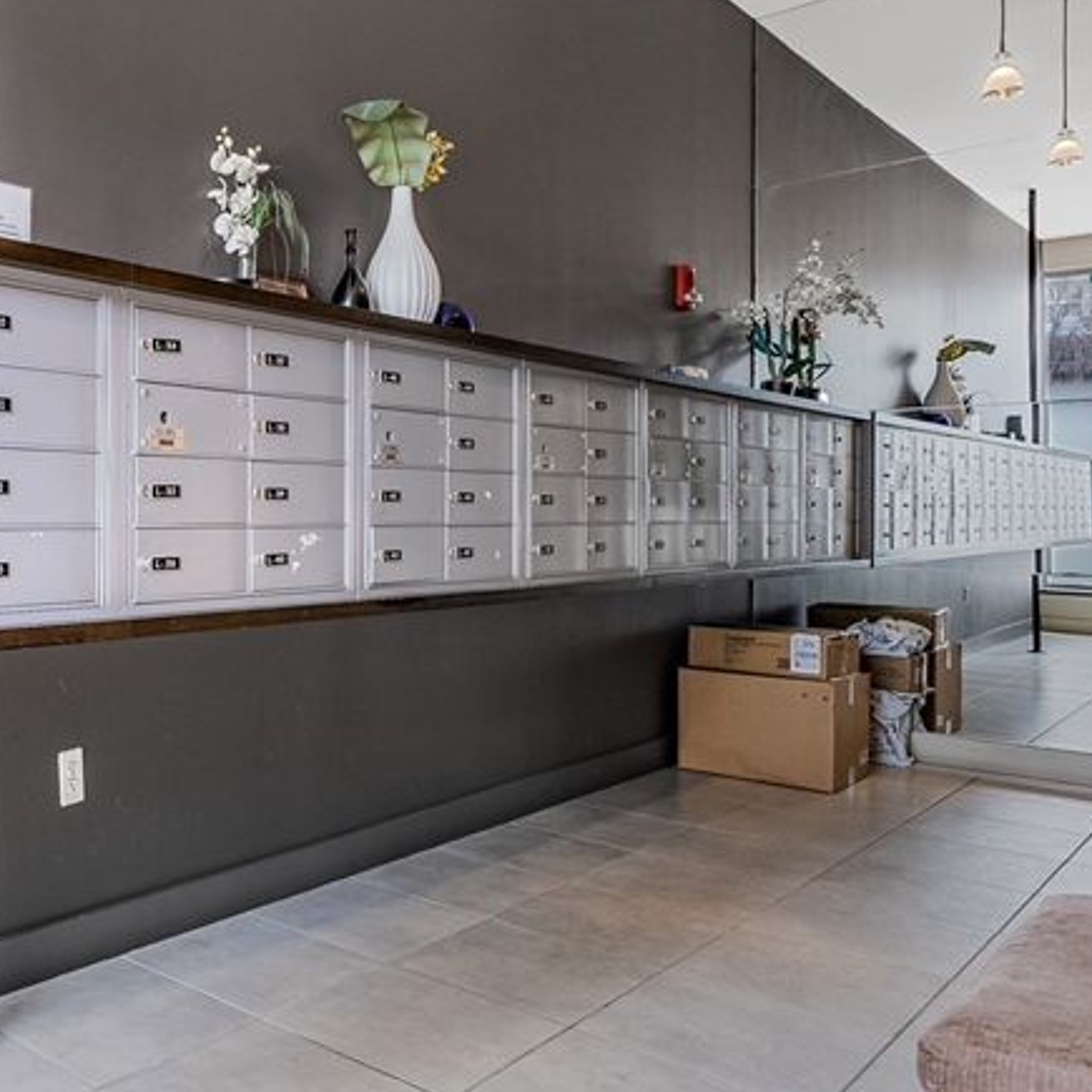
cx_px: 83
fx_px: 1142
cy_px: 505
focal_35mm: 32
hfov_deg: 45.6
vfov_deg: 51.1
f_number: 8
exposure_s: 1/4
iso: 160
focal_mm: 16
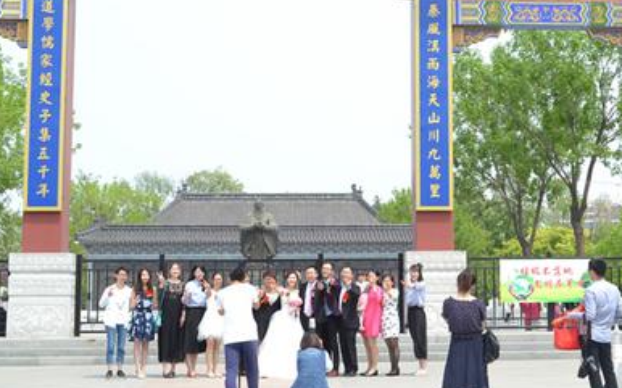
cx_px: 430
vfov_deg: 16.0
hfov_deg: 25.4
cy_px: 82
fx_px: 1373
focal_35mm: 81
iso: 400
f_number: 9
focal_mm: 32
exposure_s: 1/320
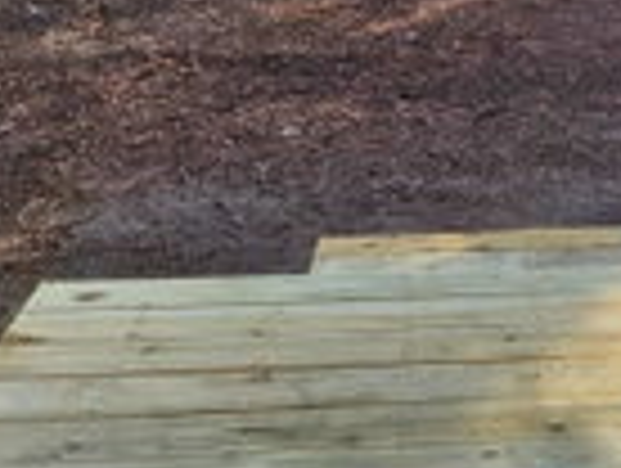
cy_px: -230
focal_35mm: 60
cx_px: 605
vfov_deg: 20.9
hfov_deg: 30.1
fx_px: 1078
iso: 50
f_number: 2.2
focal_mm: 2.2
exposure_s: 1/1199
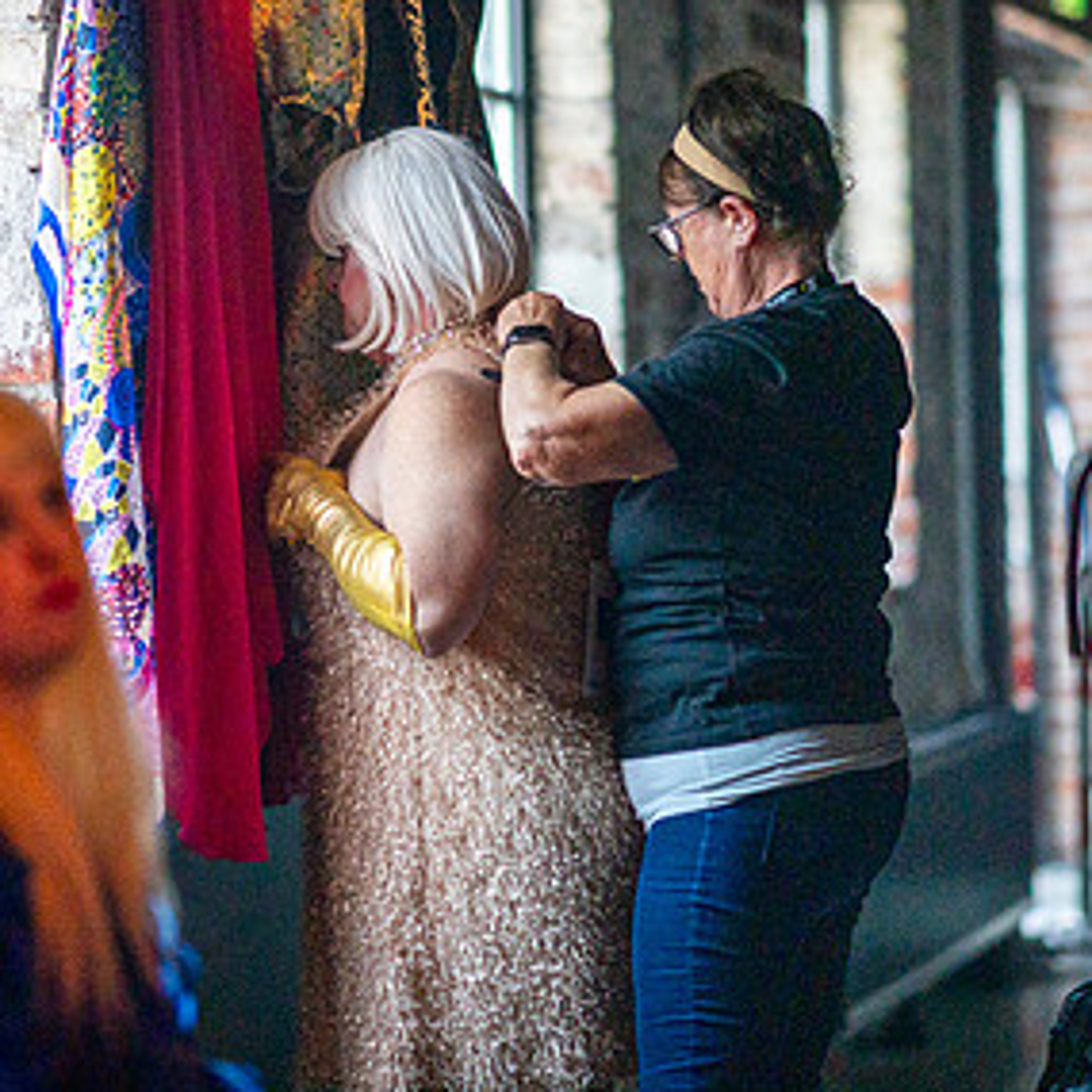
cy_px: 458
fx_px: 5246
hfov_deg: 11.9
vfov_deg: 11.9
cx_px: 437
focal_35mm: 147
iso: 4000
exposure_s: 1/200
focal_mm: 85
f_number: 1.4
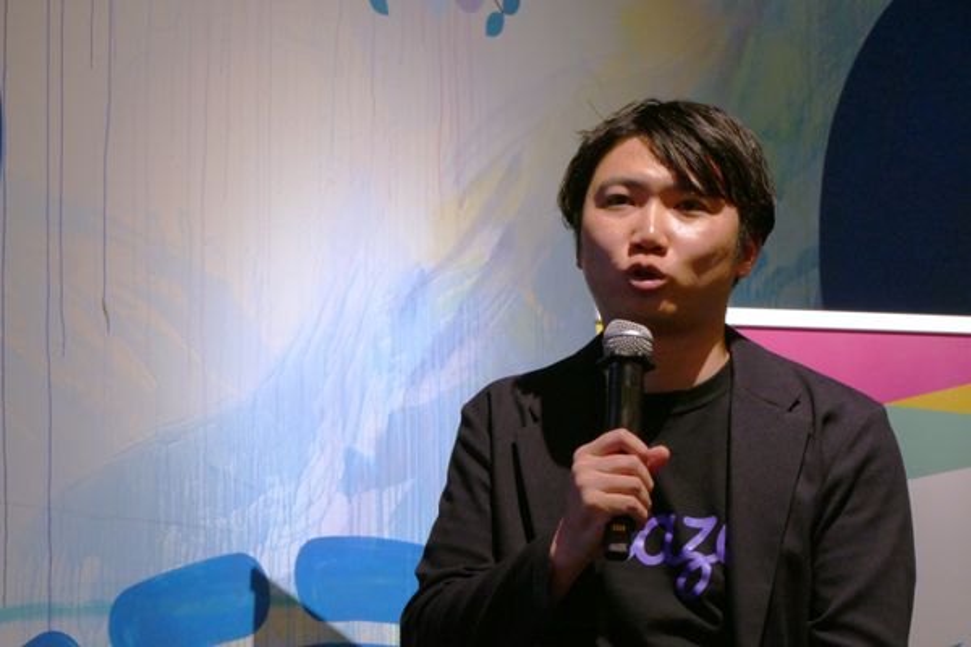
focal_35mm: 160
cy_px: 324
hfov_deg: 12.8
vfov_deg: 8.6
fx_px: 4315
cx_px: 486
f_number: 8
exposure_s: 1/50
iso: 1600
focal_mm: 58.01
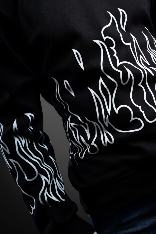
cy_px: 94
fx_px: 396
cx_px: 98
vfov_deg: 32.8
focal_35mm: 61
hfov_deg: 22.2
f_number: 9
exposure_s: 1/125
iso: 100
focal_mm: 48
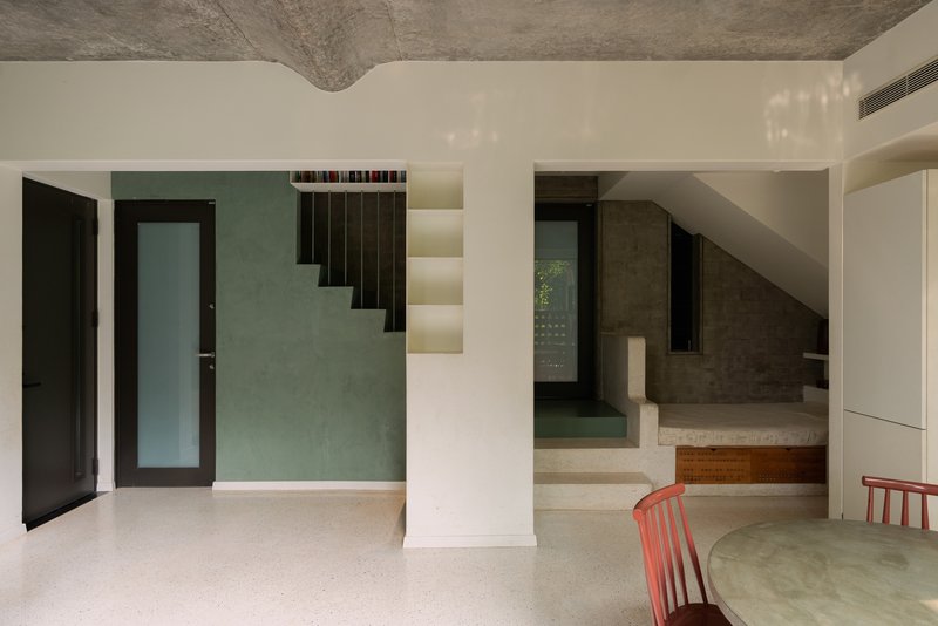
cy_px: 313
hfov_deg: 84.0
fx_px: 521
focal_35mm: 20
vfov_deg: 62.0
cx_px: 469
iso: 320
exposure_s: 1/20
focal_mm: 20
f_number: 8
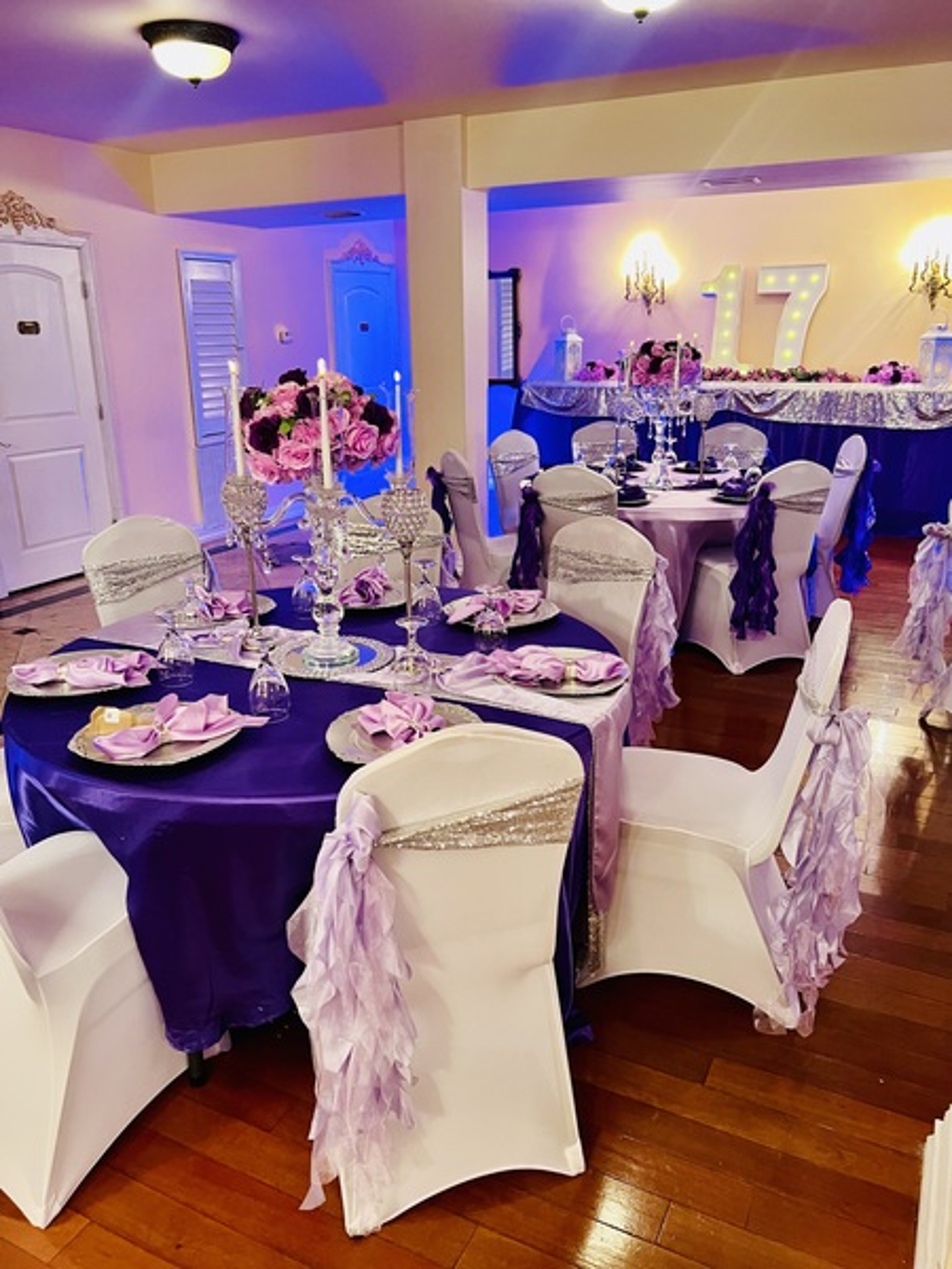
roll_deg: -0.2
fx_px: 953
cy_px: 634
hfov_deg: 53.1
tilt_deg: -17.7
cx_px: 476
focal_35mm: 26
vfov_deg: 67.3
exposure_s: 1/60
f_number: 1.5
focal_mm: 5.7
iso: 250
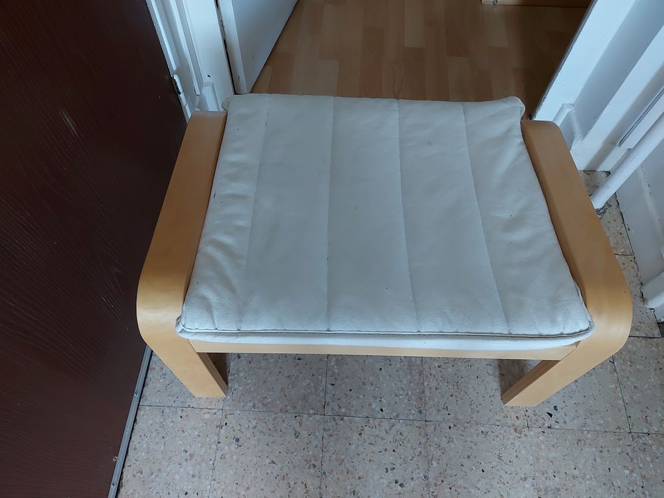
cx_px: 332
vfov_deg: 56.8
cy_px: 249
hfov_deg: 71.6
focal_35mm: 24
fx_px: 460
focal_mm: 5.23
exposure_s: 1/25
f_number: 1.8
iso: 320
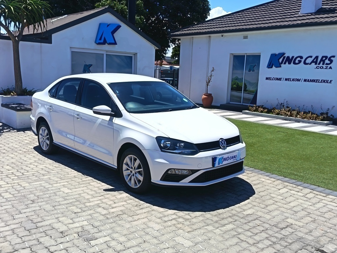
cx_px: 168
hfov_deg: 52.6
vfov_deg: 40.7
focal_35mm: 35
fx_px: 341
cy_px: 126
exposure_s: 1/930
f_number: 1.75
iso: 100
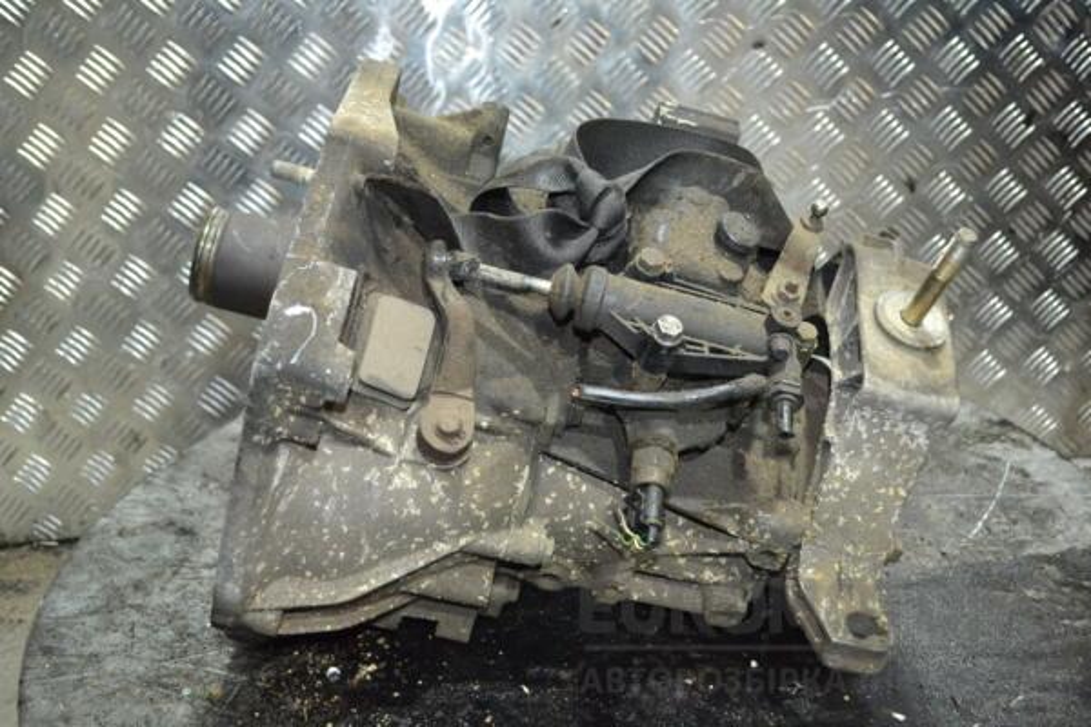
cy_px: 364
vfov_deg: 31.9
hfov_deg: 46.4
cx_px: 546
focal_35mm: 42
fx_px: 1273
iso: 2200
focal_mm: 28
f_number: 4.5
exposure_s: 1/60
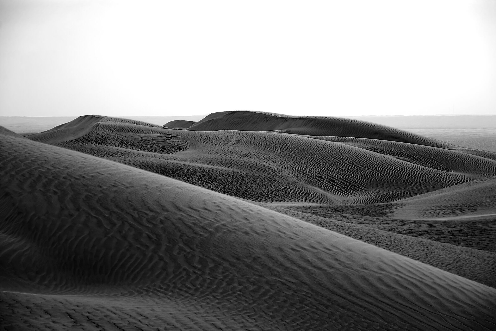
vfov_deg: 11.4
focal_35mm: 120
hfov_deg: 17.1
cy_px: 166
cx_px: 248
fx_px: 1654
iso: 100
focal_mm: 80
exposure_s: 1/1000
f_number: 5.3
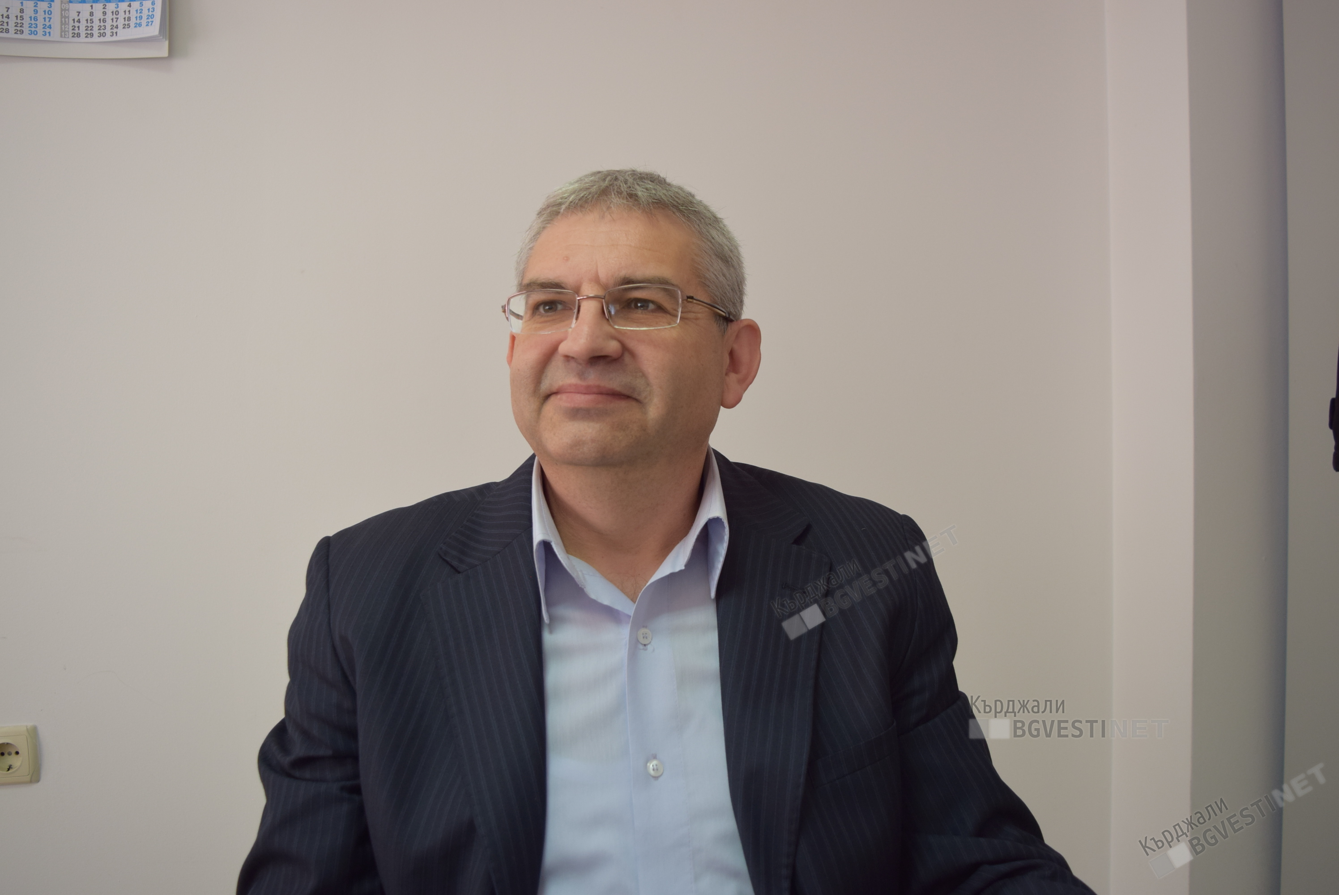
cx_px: 670
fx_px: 1228
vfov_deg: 40.0
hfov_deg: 57.2
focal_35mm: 33
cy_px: 448
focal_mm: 22
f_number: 4.5
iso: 400
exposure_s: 1/80
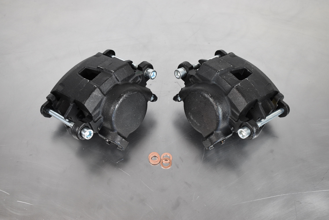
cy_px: 110
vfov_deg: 28.1
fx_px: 439
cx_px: 164
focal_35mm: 48
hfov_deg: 41.1
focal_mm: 32
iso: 1250
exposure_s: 1/125
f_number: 5.6
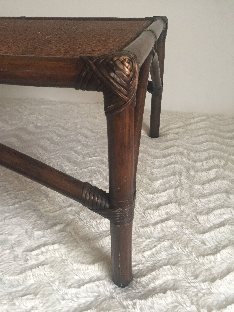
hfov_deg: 48.2
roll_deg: -1.5
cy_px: 156
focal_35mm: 29
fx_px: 261
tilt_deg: -31.0
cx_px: 117
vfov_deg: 61.7
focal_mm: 4.15
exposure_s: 1/33
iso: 250
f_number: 2.2
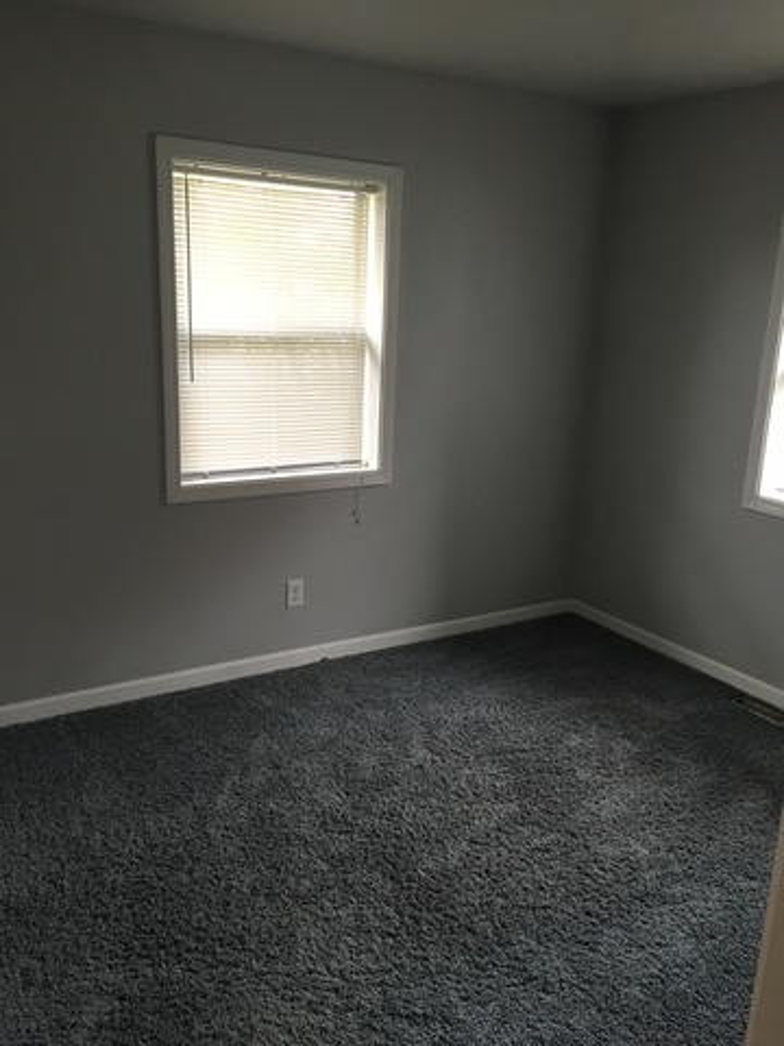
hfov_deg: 48.2
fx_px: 876
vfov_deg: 61.7
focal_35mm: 29
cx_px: 392
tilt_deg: -15.3
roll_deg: -3.4
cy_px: 523
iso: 64
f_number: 2.2
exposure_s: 1/15
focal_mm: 4.15
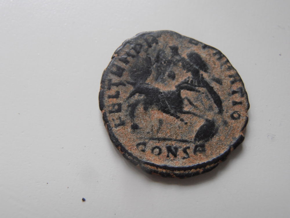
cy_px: 109
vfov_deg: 38.7
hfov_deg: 50.1
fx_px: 310
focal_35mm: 37
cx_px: 145
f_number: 3.9
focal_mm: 6.61
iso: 125
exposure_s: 1/30
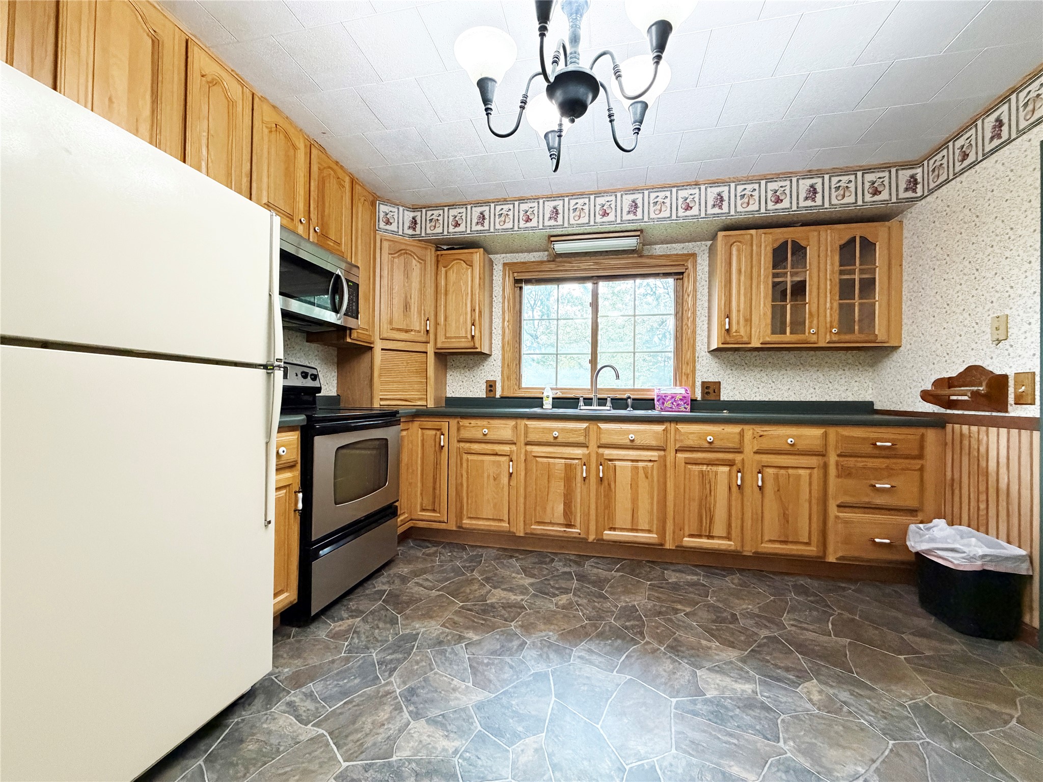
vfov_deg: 85.7
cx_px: 522
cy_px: 391
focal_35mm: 14
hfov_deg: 102.1
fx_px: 422
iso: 640
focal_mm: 2.22
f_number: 2.2
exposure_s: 1/60
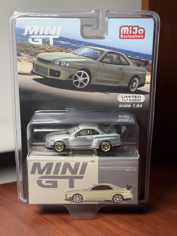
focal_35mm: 48
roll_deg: +0.2
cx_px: 88
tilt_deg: -5.2
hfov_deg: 30.3
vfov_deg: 39.7
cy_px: 118
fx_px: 327
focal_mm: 6.76
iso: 64
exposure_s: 1/175
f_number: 1.78
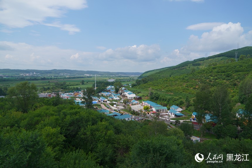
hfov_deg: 73.8
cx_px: 126
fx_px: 168
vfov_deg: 53.1
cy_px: 84
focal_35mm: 24
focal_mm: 24
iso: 100
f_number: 5
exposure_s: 1/640
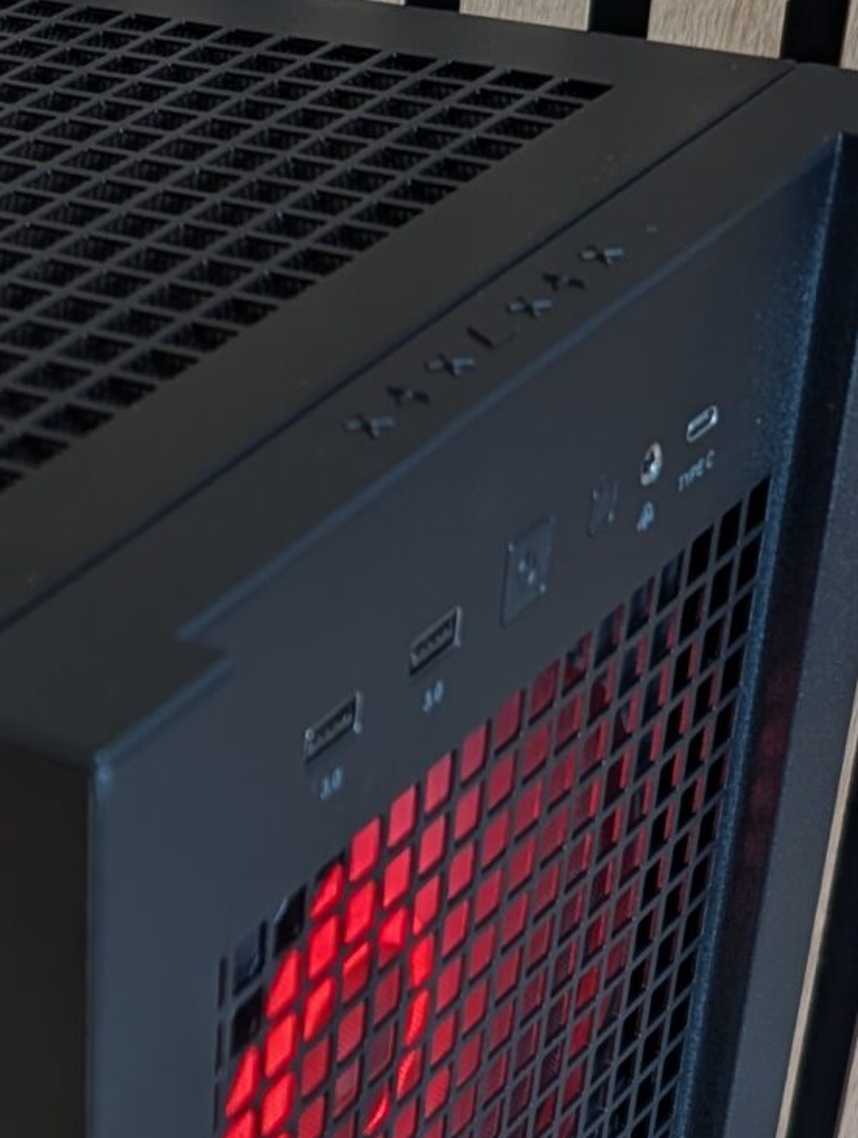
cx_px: -481
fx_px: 2767
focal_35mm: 84
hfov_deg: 16.0
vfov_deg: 22.8
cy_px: 950
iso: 19
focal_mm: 6.9
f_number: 1.68
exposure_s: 1/48.8
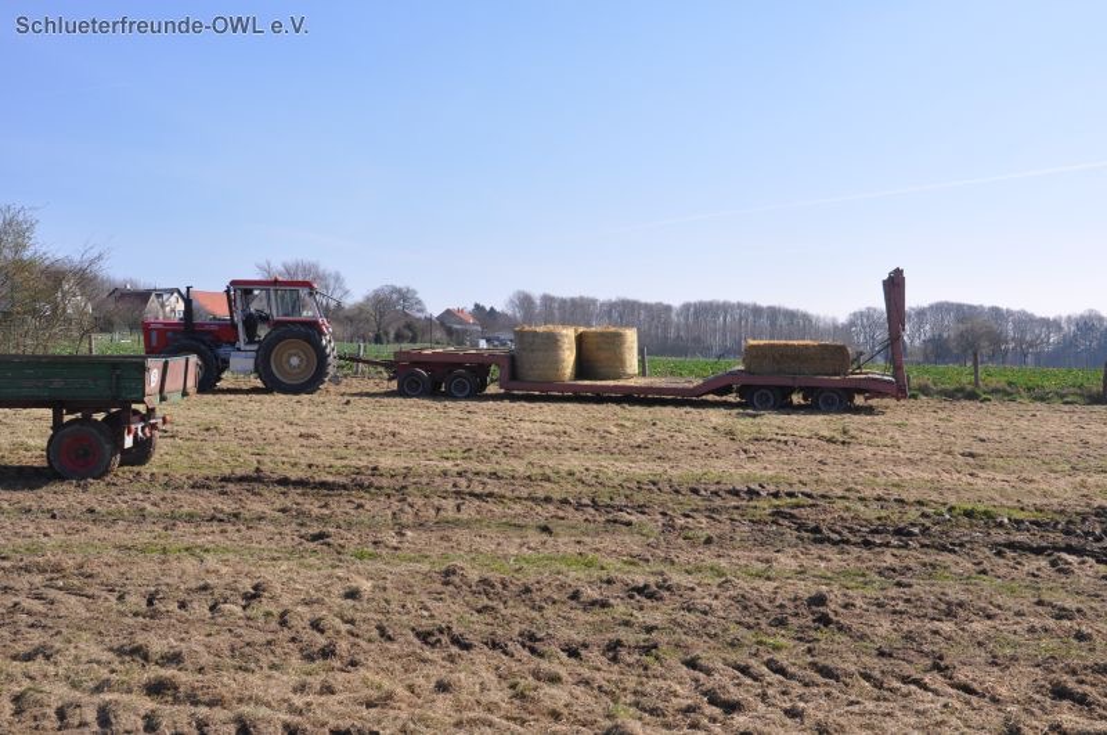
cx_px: 554
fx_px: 1244
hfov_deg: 48.0
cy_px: 368
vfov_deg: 32.9
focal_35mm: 40
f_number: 14
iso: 200
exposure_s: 1/200
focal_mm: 27
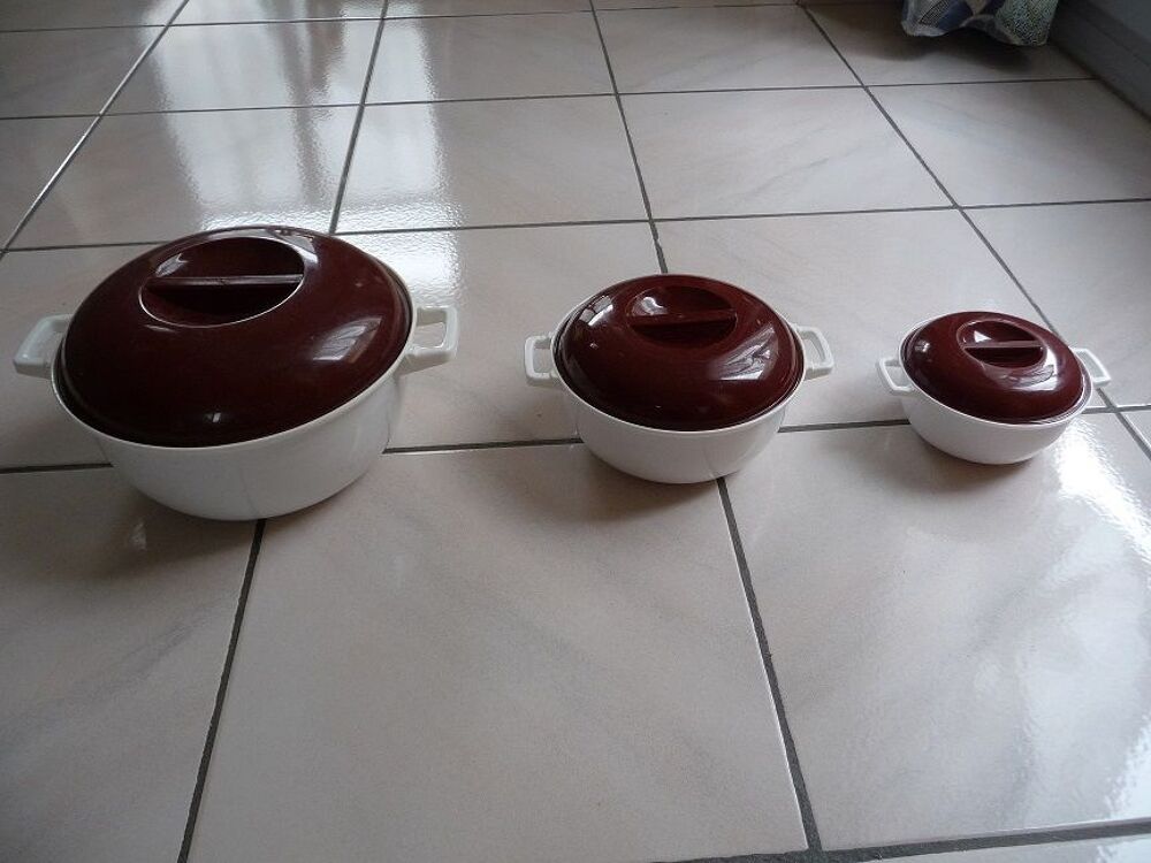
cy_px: 432
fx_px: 931
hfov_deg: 63.4
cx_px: 576
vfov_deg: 49.7
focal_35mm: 28
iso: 125
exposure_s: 1/30
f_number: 3.3
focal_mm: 4.7
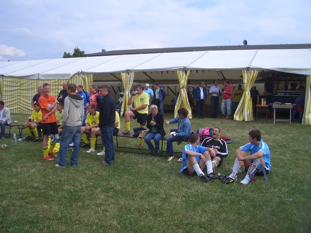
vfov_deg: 40.7
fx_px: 314
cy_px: 116
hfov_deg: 52.6
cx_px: 156
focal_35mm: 35
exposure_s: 1/500
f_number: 4.3
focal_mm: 5.8
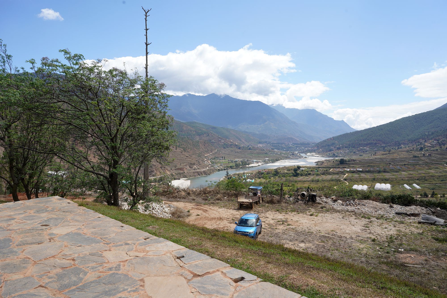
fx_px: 298
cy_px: 149
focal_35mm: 24
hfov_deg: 73.7
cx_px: 224
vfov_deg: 53.1
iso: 100
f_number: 13
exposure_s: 1/100
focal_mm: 24
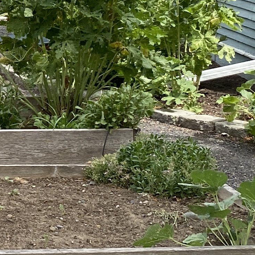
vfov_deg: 13.6
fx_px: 1050
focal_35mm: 126
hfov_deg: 13.0
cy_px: -14
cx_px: -147
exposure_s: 1/1464
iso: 32
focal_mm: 4.25
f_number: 1.8
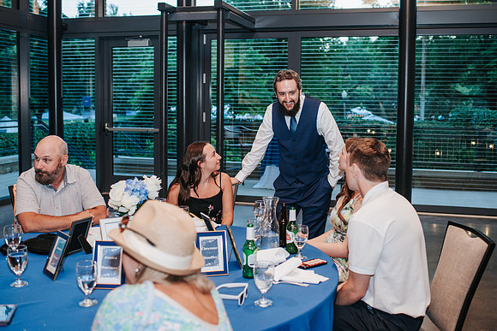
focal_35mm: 40
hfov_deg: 47.9
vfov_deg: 33.0
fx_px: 559
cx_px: 248
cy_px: 140
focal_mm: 35
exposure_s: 1/160
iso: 1000
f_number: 2.8
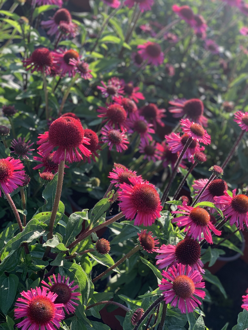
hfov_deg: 28.0
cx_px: 124
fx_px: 497
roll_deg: -28.1
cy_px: 165
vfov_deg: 36.8
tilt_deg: -39.0
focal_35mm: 52
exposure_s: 1/122
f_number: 2.4
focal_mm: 6
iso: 16
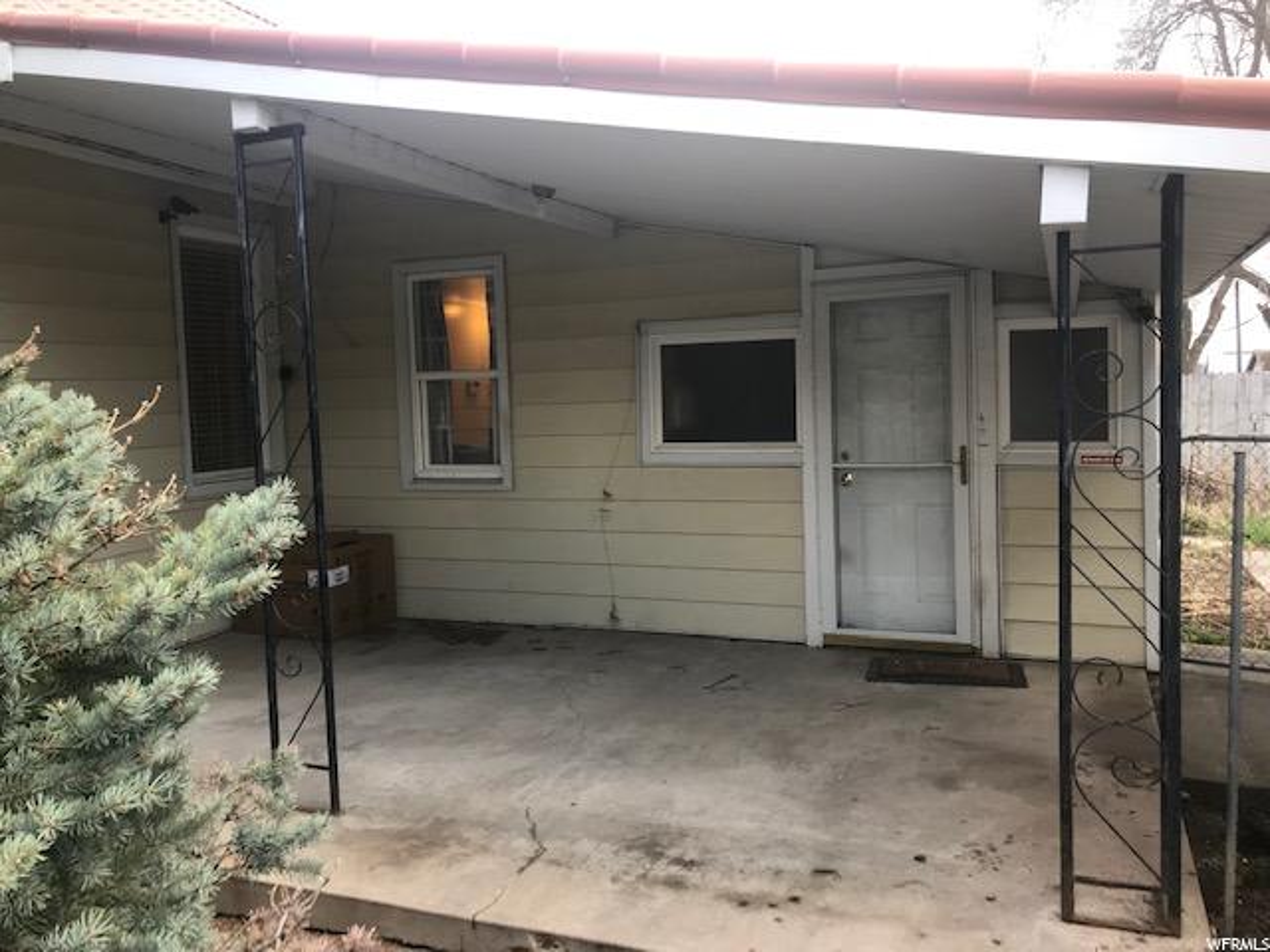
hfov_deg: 63.4
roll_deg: +2.5
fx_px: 1027
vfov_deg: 49.7
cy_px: 476
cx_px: 635
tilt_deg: -3.0
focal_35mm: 28
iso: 32
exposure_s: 1/120
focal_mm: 3.99
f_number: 1.8
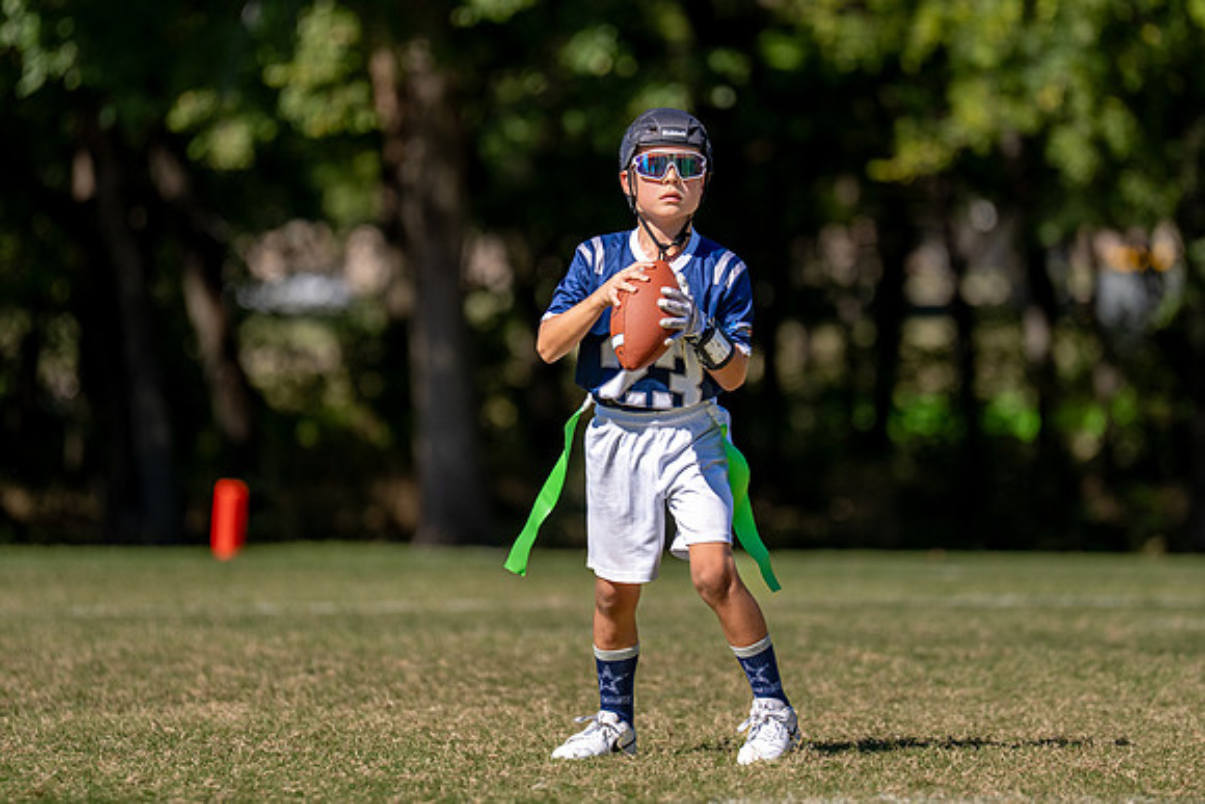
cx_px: 660
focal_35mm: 301
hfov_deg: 6.8
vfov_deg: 4.6
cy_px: 346
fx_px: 10089
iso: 160
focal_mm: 191
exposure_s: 1/3200
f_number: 2.8
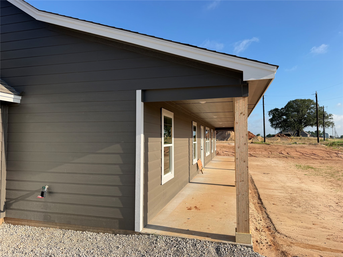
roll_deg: +0.7
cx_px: 172
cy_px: 128
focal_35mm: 24
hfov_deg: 71.6
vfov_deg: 56.8
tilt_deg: +1.6
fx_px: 238
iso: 80
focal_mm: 6.76
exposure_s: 1/3425
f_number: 1.78
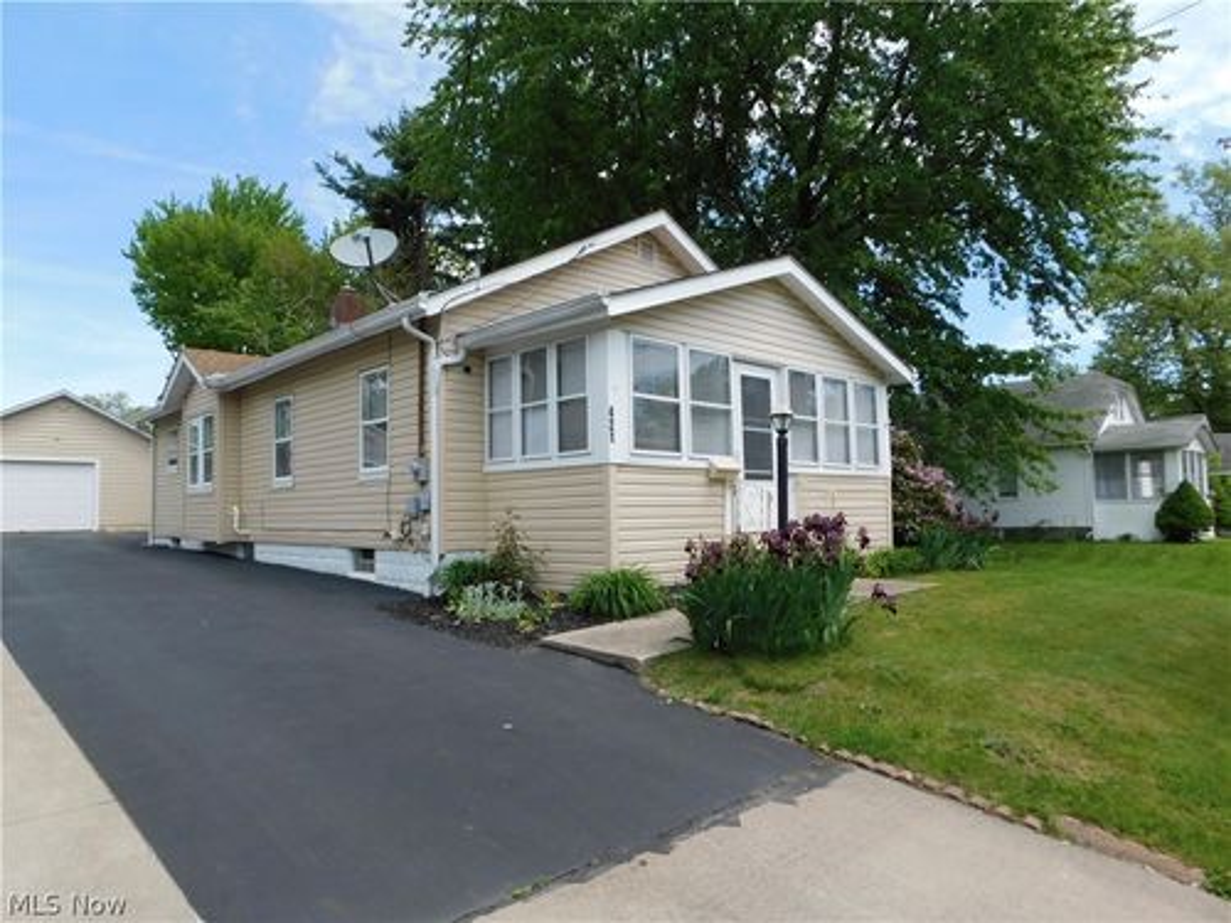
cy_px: 462
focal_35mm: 23
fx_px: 818
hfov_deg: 73.9
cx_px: 616
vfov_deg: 58.9
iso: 125
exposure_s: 1/1000
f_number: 3
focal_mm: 4
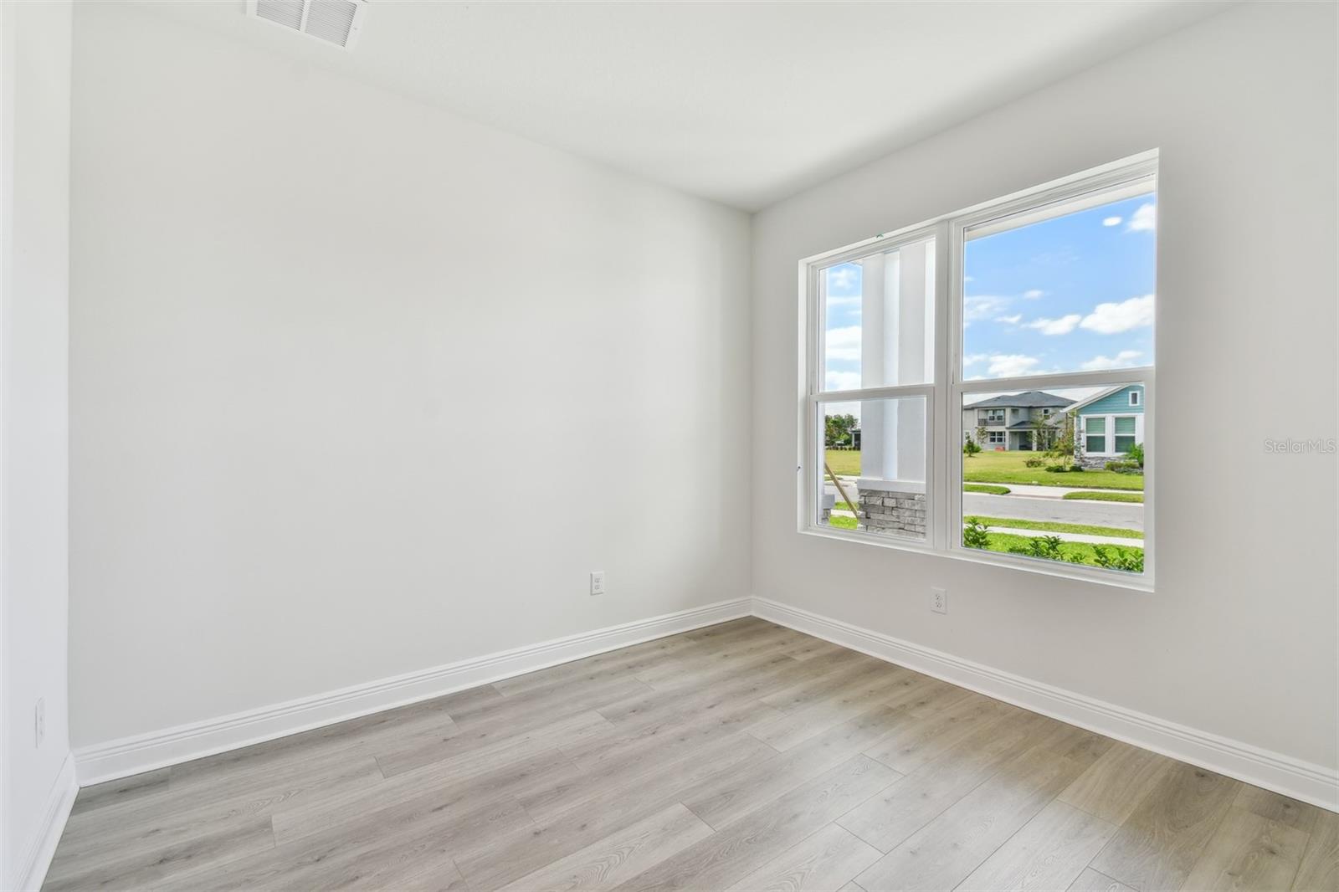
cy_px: 446
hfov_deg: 100.4
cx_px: 670
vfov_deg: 77.3
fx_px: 558
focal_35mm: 15
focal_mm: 10
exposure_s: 1/15
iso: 100
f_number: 7.1
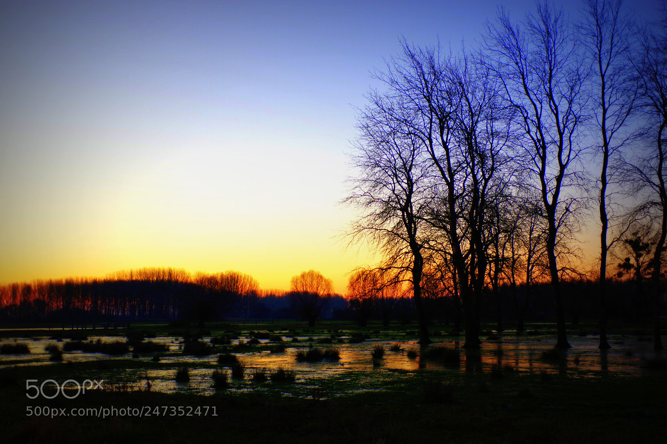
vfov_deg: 31.8
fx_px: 778
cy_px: 222
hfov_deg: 46.4
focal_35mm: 42
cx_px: 334
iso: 800
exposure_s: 1/160
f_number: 4
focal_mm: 28
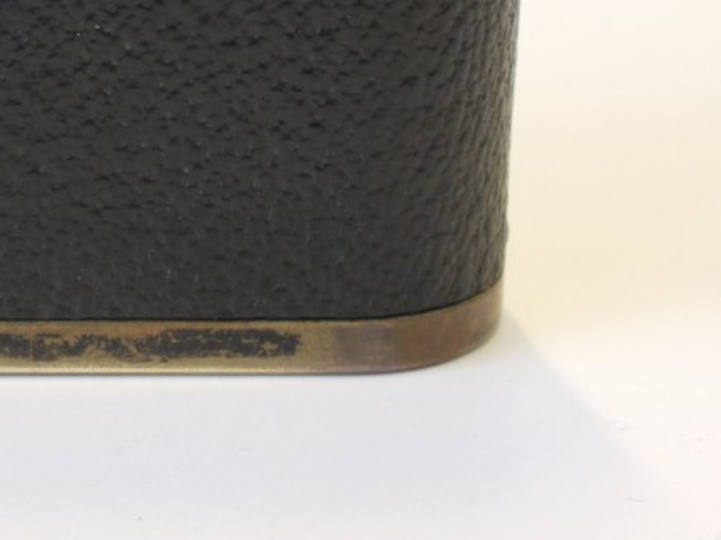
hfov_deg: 11.5
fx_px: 3477
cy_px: -130
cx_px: -258
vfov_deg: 8.8
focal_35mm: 167
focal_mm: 30
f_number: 8
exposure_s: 1/25
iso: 400
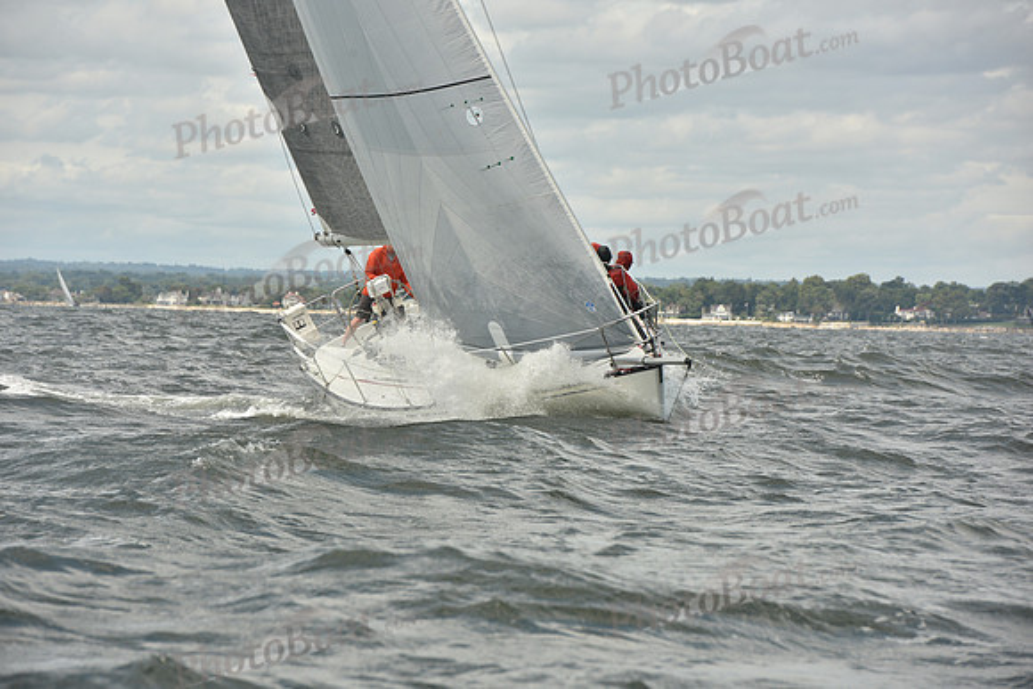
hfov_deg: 10.3
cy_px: 344
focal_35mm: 200
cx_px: 516
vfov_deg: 6.9
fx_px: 5740
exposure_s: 1/800
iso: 250
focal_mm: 200
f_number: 9
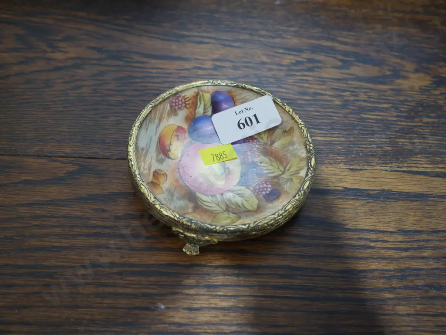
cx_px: 223
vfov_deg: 46.8
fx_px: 387
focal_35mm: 30
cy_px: 168
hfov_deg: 59.9
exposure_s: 1/60
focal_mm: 15
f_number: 3.6
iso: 500
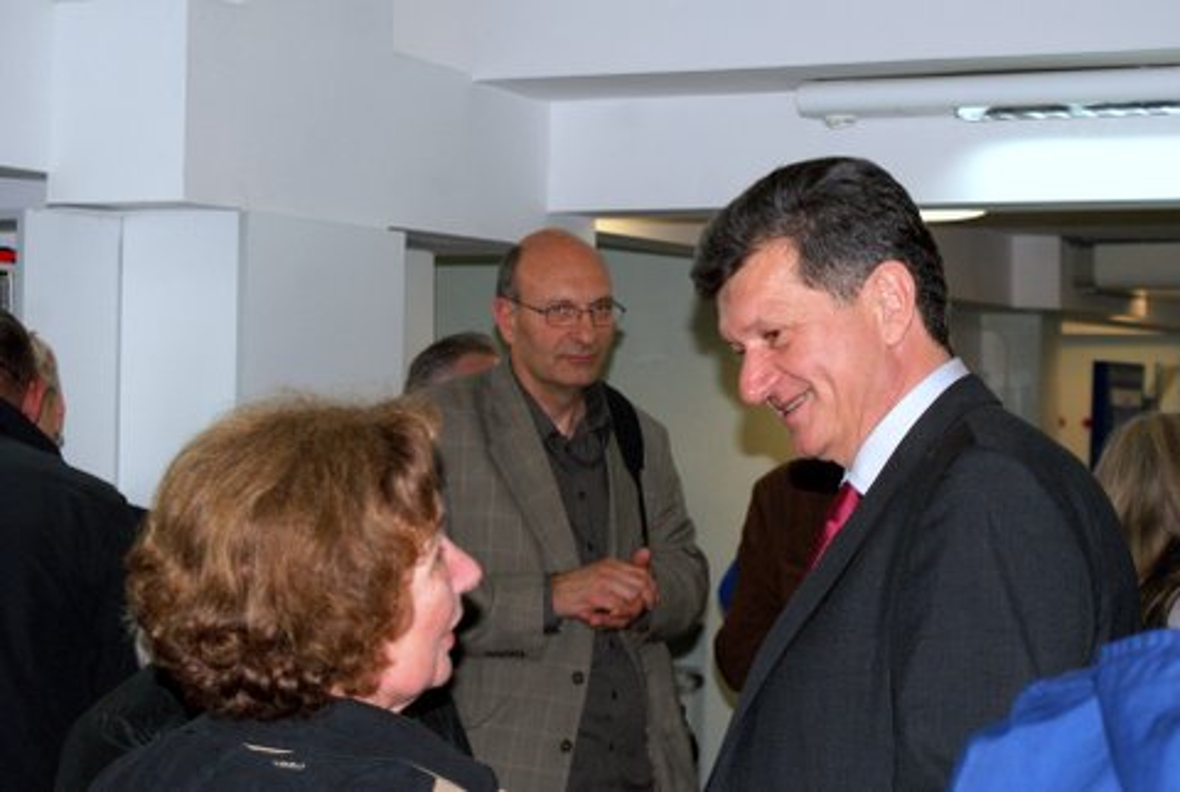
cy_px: 396
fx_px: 2217
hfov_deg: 29.8
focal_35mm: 68
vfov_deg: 20.2
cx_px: 590
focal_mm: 45
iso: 400
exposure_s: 1/80
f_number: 5.6
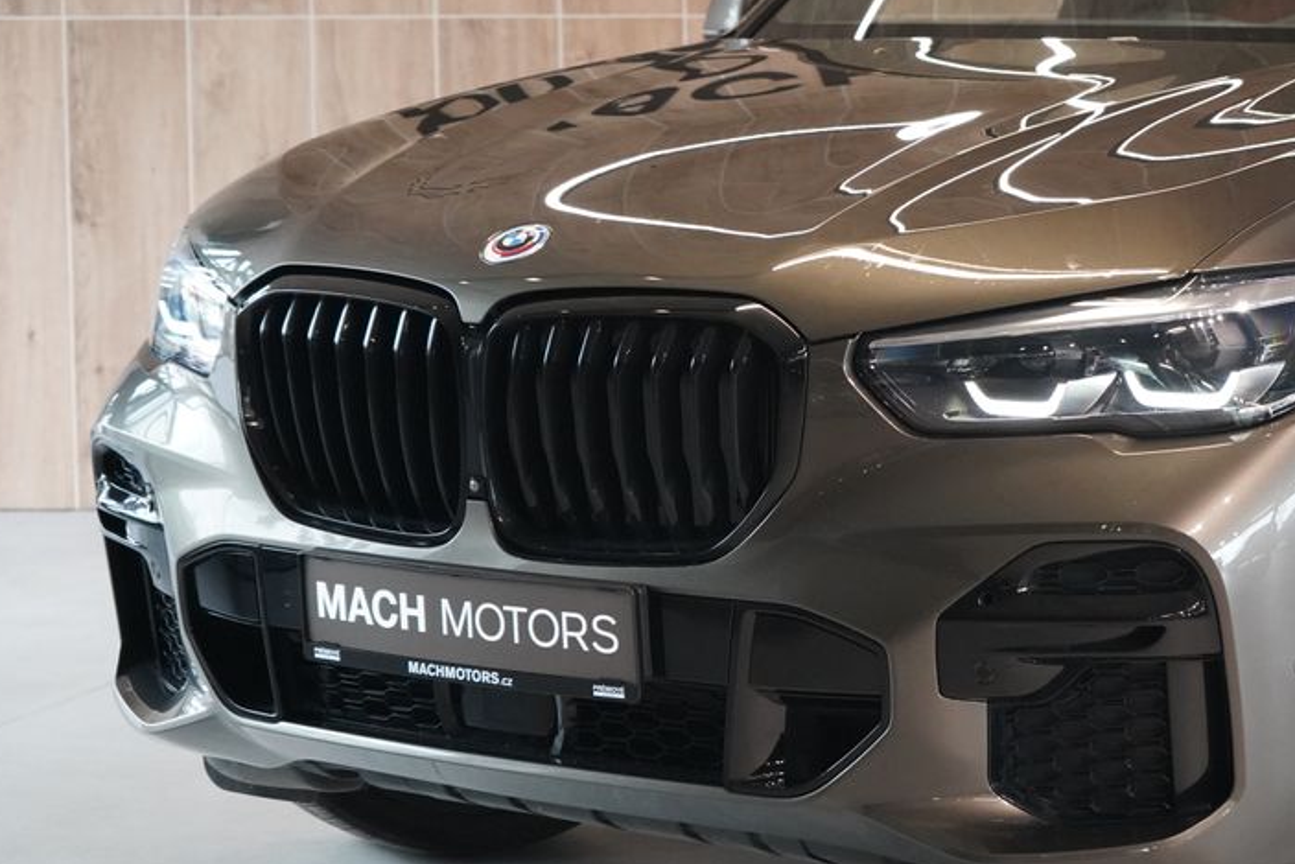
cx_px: 916
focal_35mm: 102
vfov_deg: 13.4
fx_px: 3670
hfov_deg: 19.9
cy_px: 443
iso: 6400
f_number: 5.6
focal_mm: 70
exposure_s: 1/160
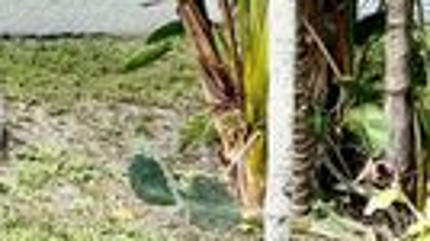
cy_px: -156
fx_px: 1162
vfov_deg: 11.2
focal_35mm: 102
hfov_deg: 17.0
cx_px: -359
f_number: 1.6
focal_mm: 5.1
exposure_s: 1/969
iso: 32
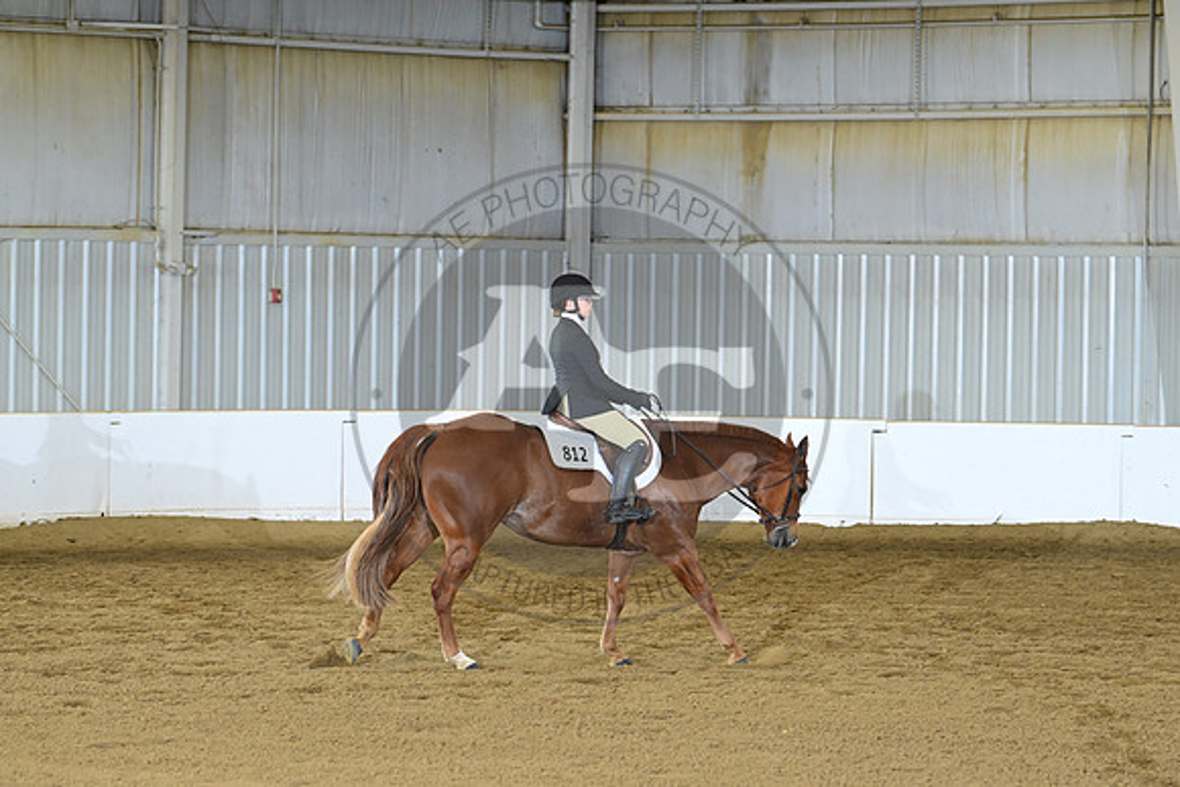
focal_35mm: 200
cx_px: 590
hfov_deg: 10.3
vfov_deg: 6.9
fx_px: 6557
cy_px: 394
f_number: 6.3
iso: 5000
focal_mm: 200
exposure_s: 1/200
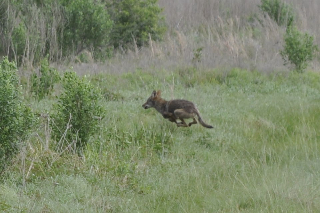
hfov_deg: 6.9
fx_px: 2666
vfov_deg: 4.6
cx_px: 160
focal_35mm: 300
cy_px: 106
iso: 220
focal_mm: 200
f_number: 5.6
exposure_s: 1/500
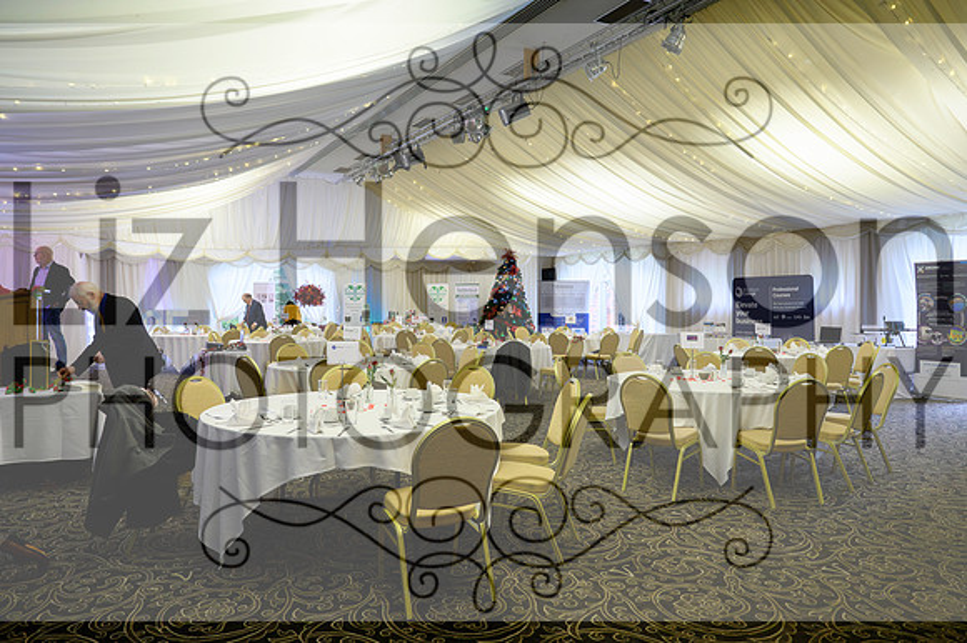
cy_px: 307
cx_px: 505
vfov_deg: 50.9
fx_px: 676
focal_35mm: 25
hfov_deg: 71.1
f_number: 4
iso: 4000
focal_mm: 24
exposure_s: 1/160
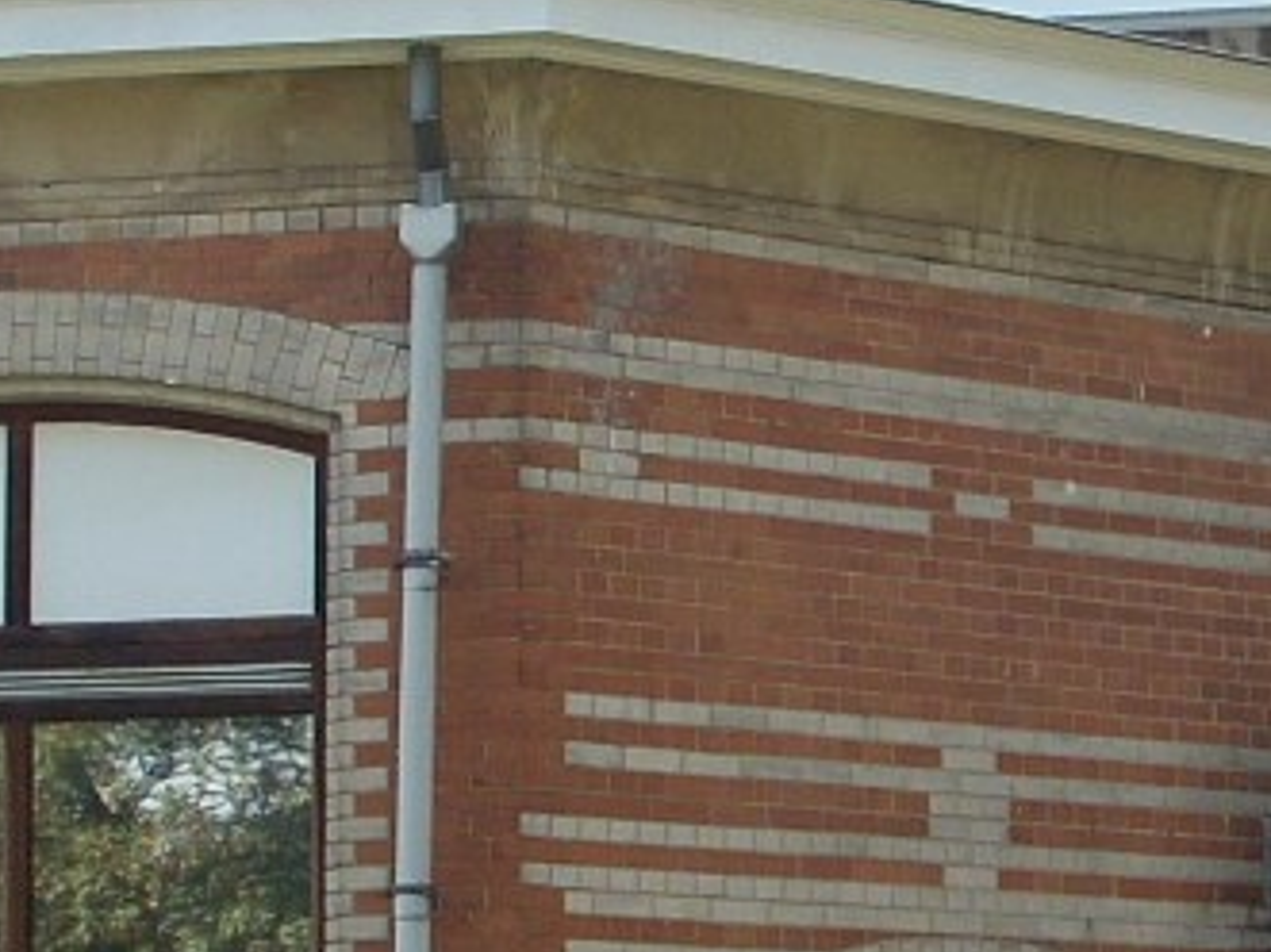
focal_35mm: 143
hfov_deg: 13.6
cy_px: 714
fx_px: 5249
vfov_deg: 10.3
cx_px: 1309
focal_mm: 6.2
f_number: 2.8
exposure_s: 1/402
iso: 64
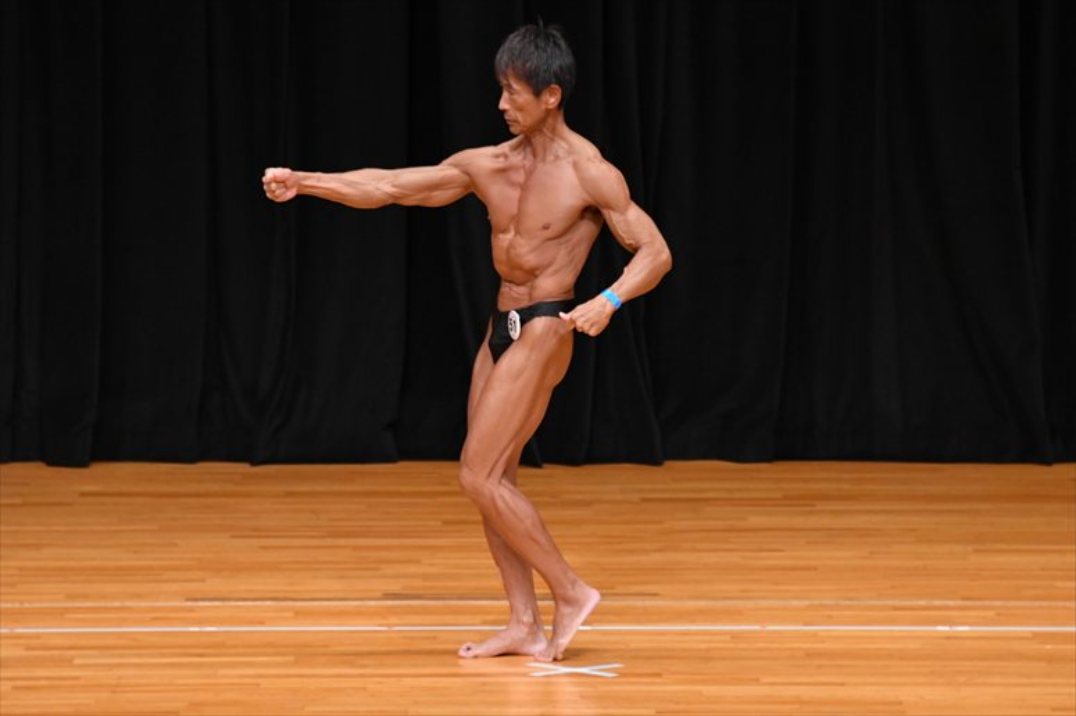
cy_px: 358
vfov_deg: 4.6
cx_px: 538
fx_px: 8962
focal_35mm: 300
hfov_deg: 6.9
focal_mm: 200
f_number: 5.6
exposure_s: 1/400
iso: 3200
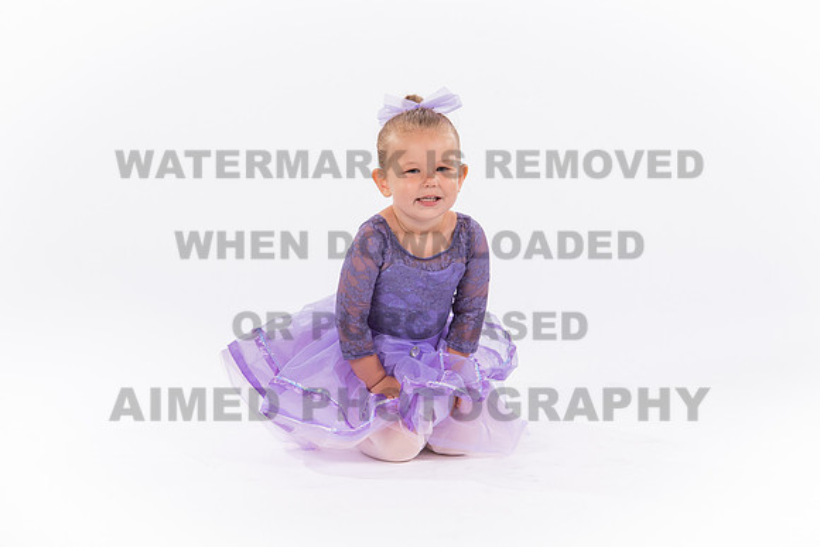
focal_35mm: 153
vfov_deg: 9.0
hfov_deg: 13.4
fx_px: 3486
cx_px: 443
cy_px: 237
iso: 320
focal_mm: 135
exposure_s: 1/200
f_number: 11
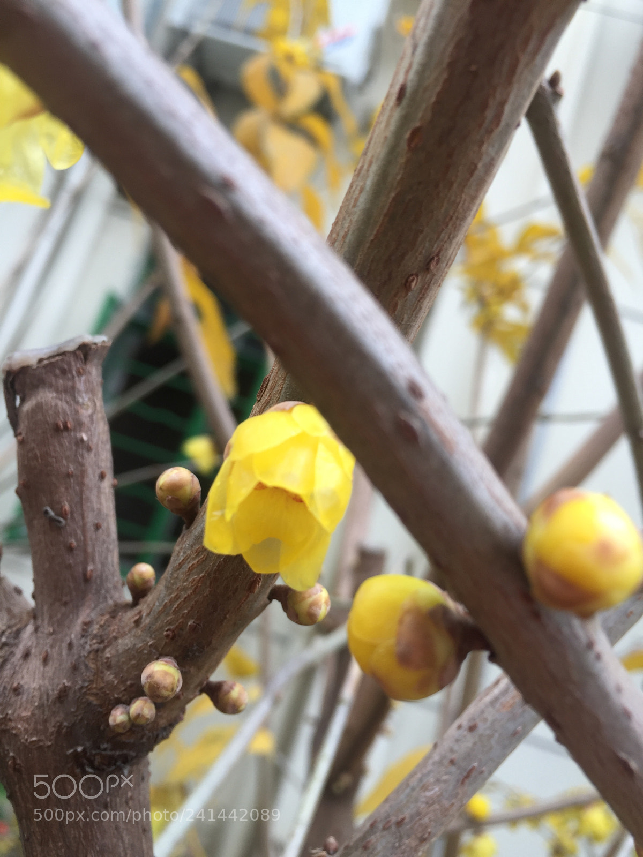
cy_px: 428
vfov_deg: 61.7
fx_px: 718
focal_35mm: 29
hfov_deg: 48.2
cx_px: 322
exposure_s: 1/126
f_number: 2.2
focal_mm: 4.15
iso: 32
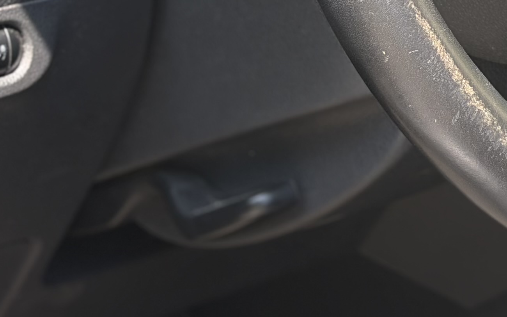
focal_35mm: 171
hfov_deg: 12.1
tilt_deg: -6.8
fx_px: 2362
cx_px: 502
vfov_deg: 7.4
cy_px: -253
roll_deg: +0.6
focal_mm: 5.96
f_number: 1.6
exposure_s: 1/397
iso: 32
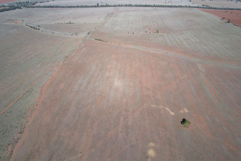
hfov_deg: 78.6
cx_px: 120
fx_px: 147
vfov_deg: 57.2
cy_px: 80
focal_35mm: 22
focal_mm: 8.38
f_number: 2.8
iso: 100
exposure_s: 1/1500
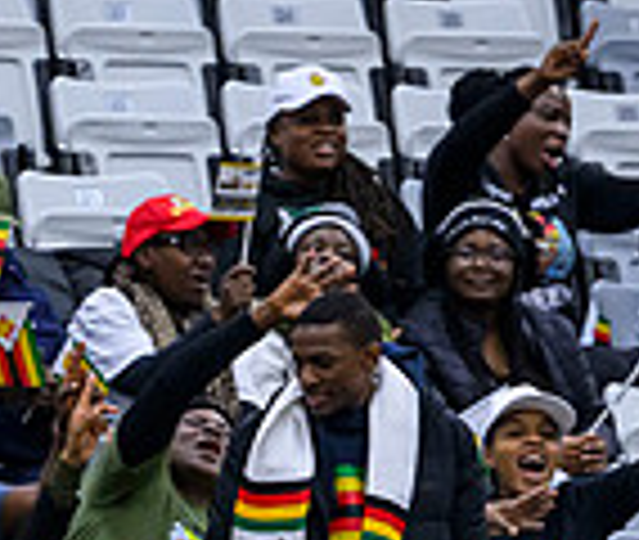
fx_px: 15680
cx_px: 207
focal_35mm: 811
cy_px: 1001
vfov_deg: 2.0
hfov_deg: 2.3
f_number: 3.2
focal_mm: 185
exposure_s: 1/1000
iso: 4000
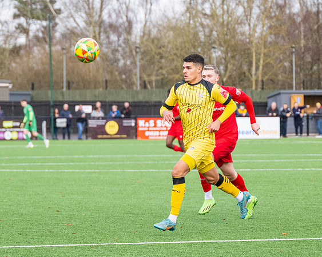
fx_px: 2239
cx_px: 180
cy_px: 95
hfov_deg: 8.2
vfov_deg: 6.6
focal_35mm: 235
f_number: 4
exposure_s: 1/1600
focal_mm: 103
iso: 800
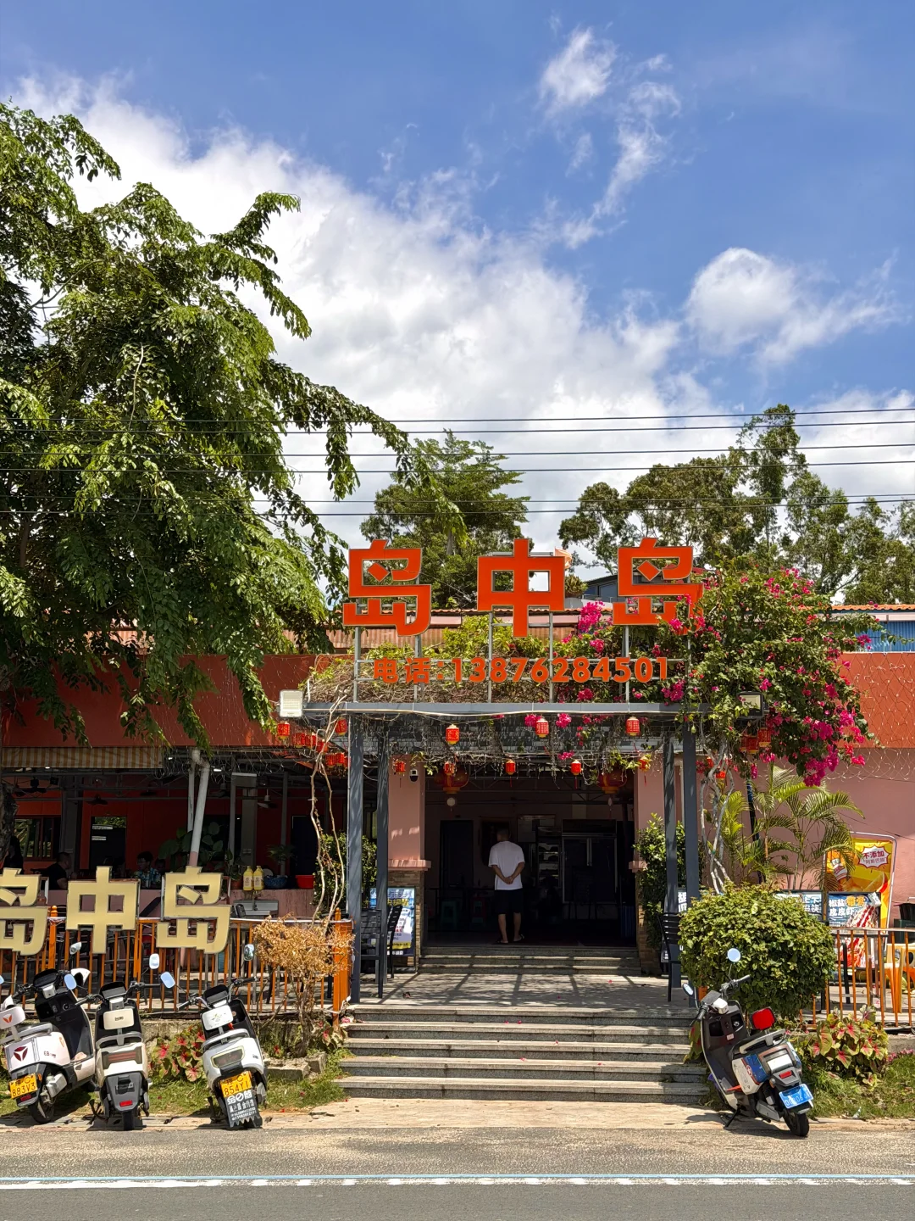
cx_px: 458
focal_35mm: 48
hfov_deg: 30.3
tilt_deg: +9.5
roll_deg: -1.2
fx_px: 1692
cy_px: 610
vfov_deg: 39.7
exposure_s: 1/6536
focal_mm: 6.76
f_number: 1.78
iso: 64
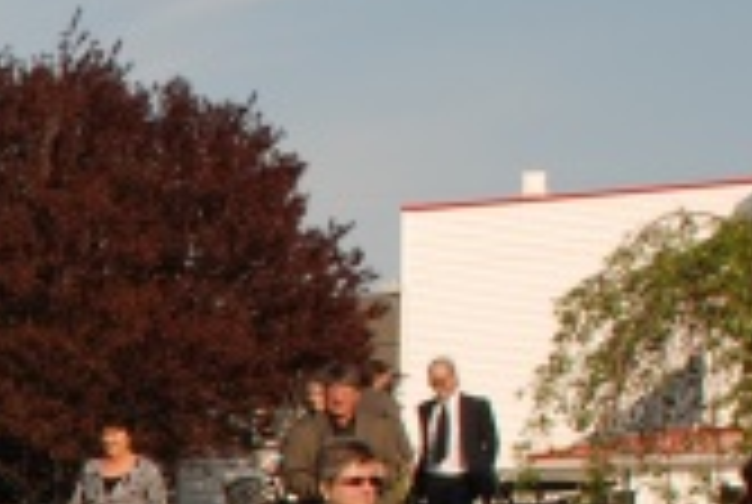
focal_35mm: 187
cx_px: -644
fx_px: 3913
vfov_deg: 7.2
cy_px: 821
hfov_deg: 10.3
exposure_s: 1/200
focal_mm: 26
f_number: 9
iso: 100
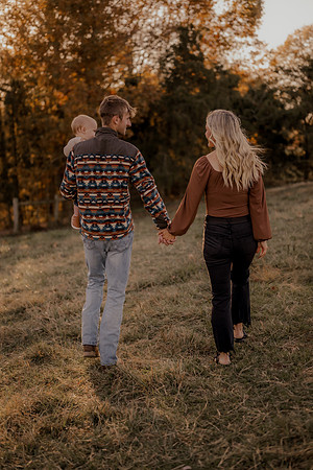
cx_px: 156
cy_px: 235
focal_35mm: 50
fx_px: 652
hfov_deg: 27.0
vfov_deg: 39.6
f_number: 1.8
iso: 250
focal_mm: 50
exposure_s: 1/1600
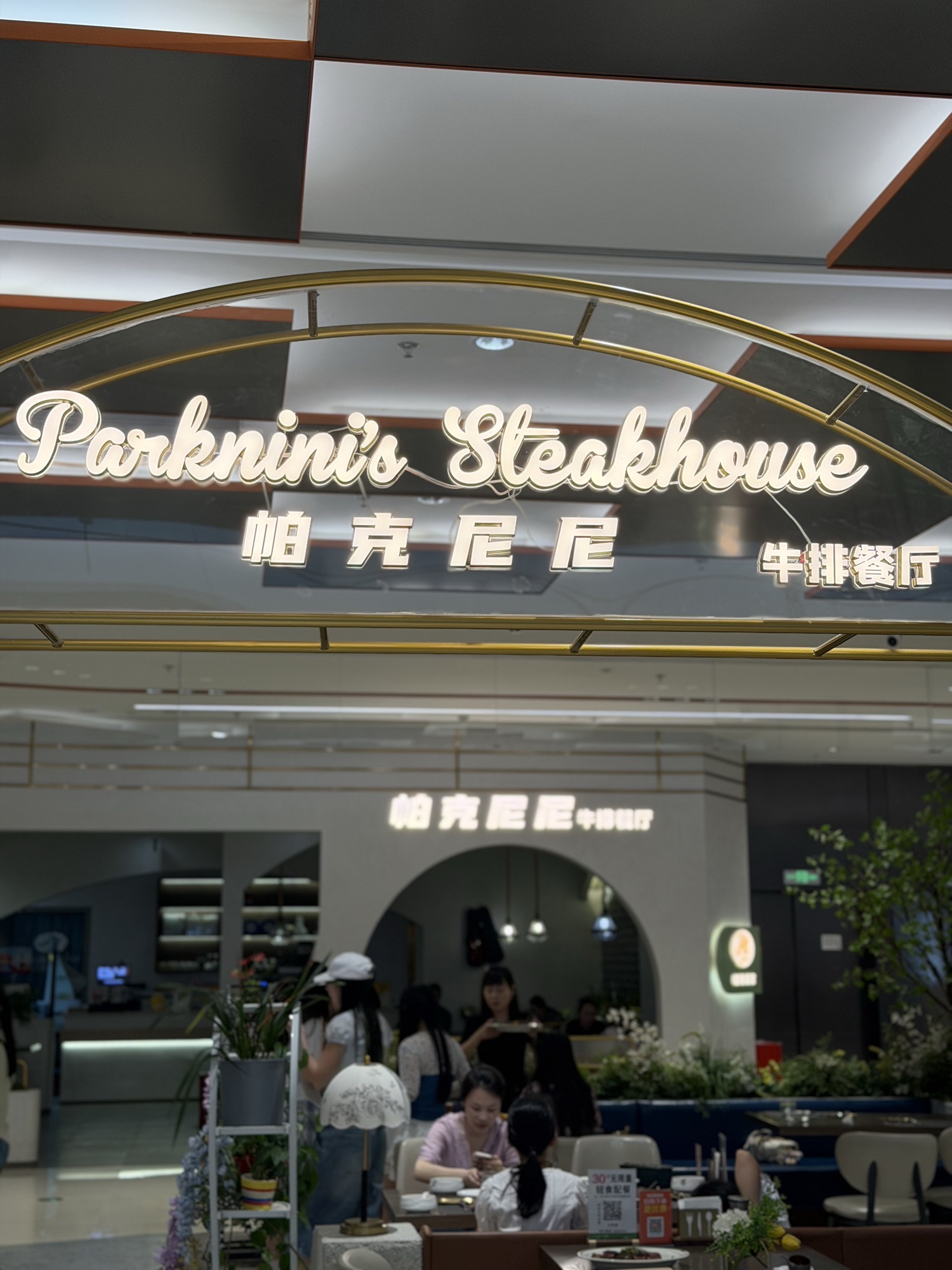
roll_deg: +0.4
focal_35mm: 48
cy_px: 635
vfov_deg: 39.7
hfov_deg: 30.3
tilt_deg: +9.8
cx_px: 476
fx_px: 1760
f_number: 1.78
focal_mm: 6.76
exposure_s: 1/288
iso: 64
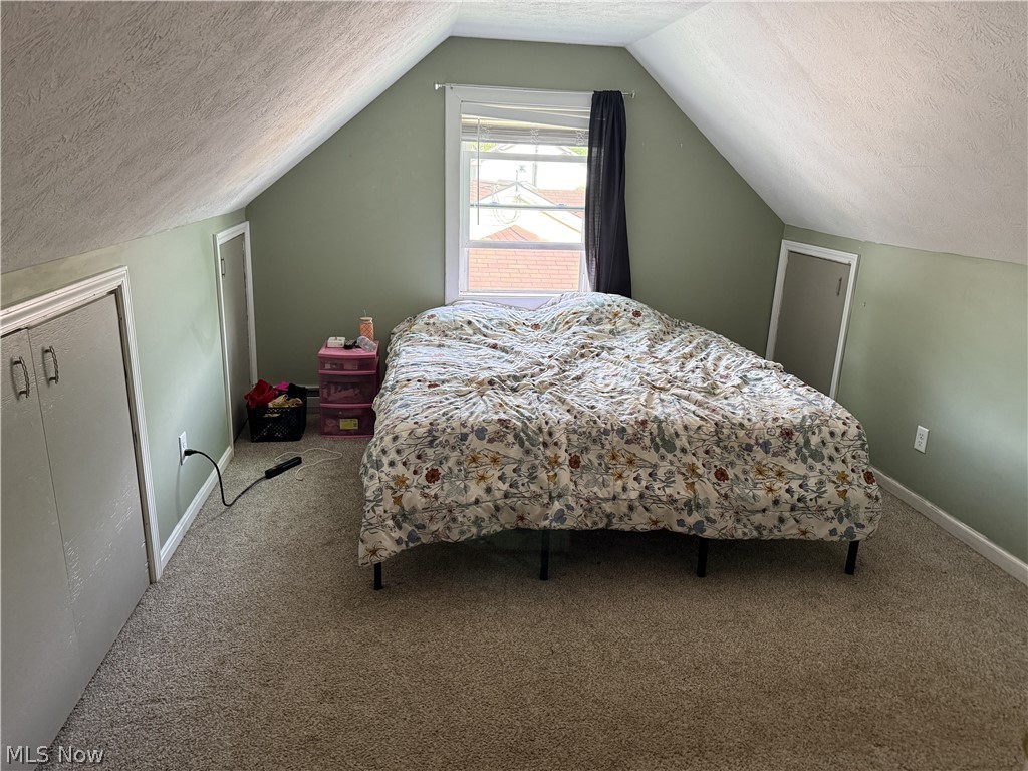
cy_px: 386
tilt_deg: -14.8
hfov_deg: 71.6
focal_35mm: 24
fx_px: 713
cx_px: 514
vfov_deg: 56.8
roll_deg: -2.5
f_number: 1.78
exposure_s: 1/60
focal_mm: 6.76
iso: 250
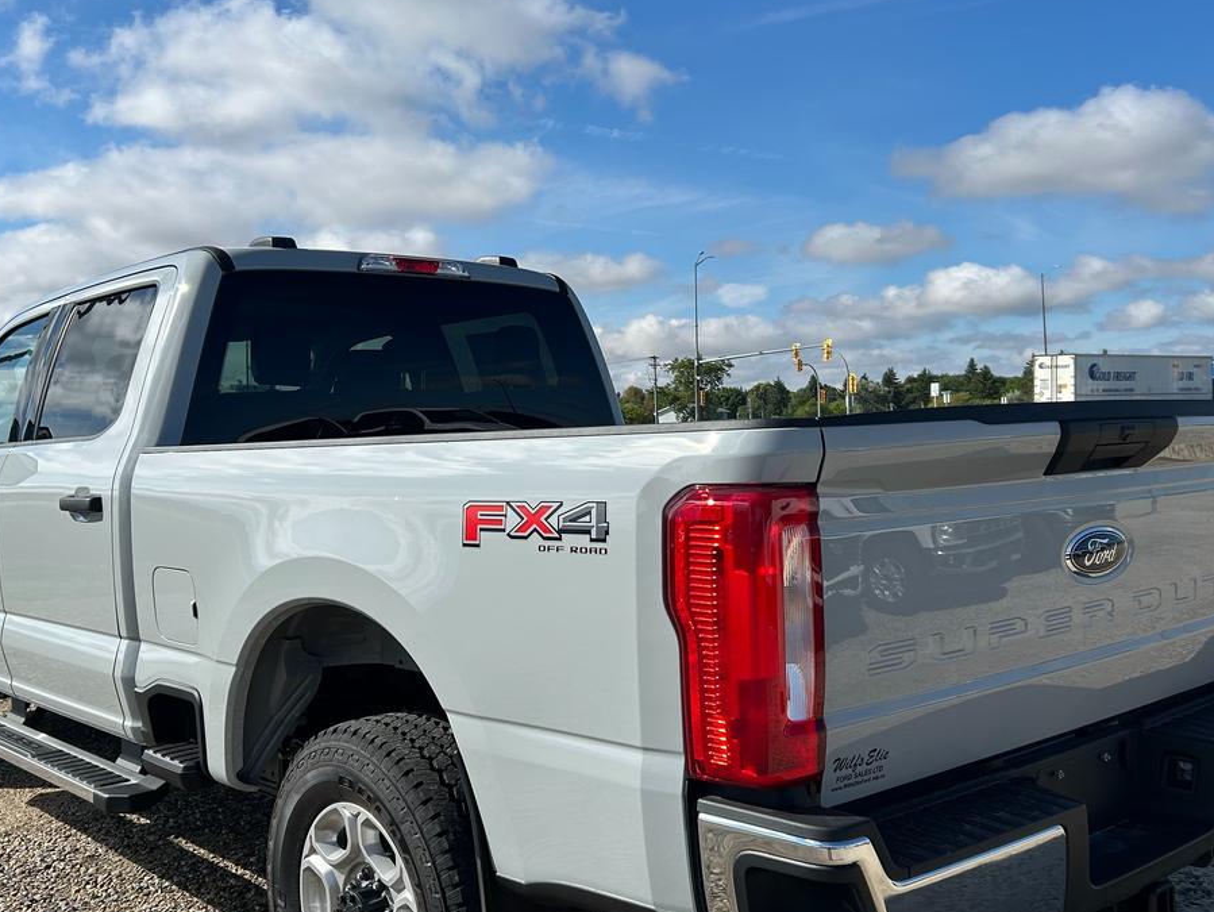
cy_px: 478
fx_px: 1298
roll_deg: +1.7
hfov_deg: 50.1
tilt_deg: -1.0
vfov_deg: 38.7
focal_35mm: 37
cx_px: 567
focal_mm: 5.7
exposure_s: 1/6579
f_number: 1.5
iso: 50
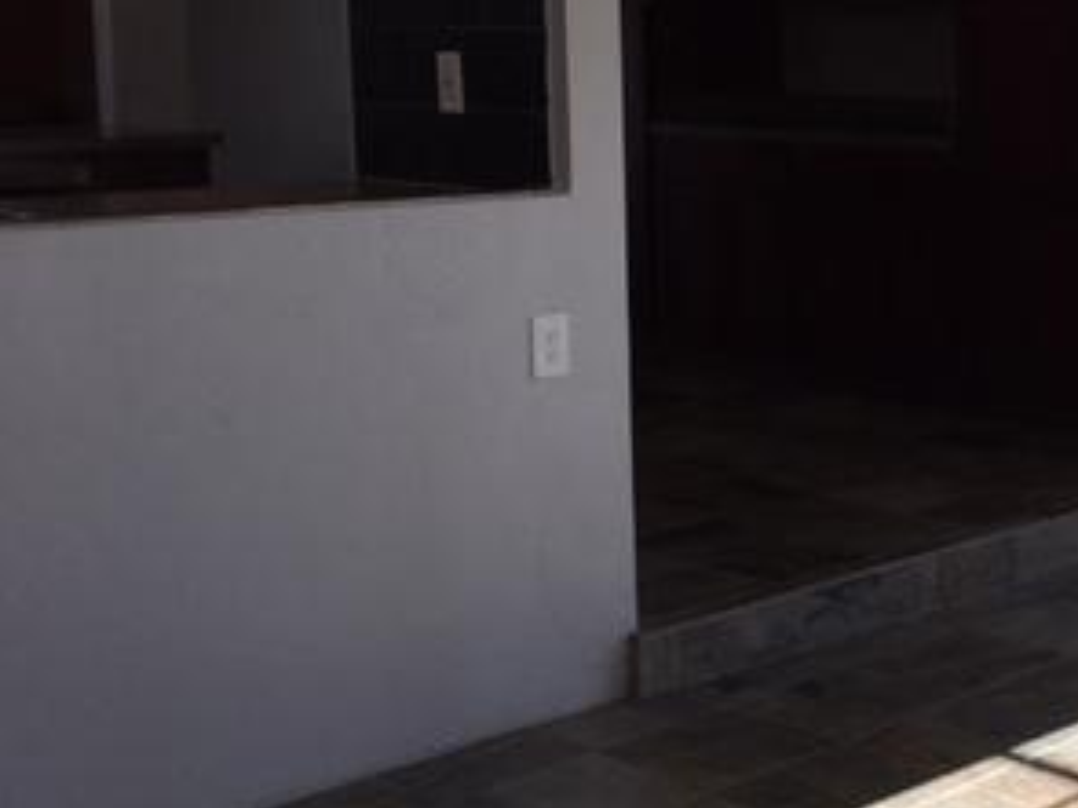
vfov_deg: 23.2
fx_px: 1961
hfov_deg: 28.2
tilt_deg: -5.0
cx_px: 1166
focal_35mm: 63
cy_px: 289
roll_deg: -0.9
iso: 25
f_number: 2.2
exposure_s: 1/252
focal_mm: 4.15
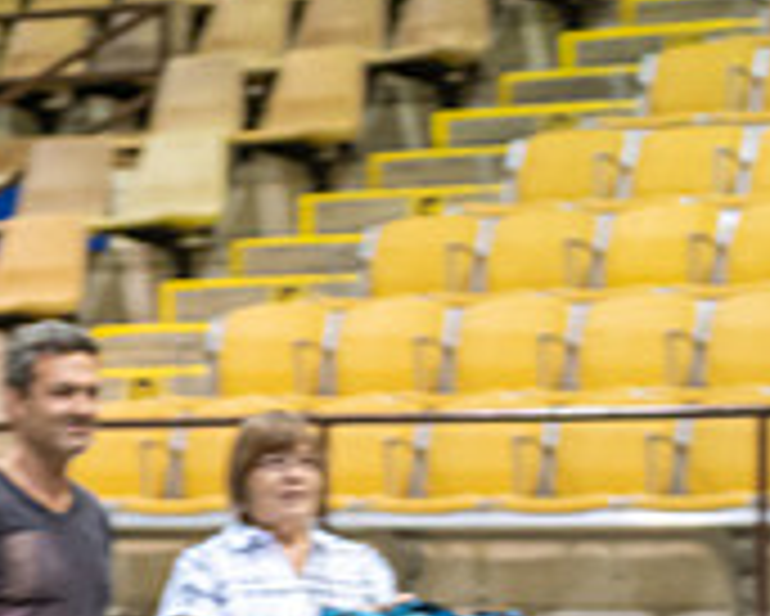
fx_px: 6499
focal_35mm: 285
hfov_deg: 6.7
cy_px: 908
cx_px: -250
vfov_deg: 5.4
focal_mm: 77
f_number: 4
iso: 3200
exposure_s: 1/125
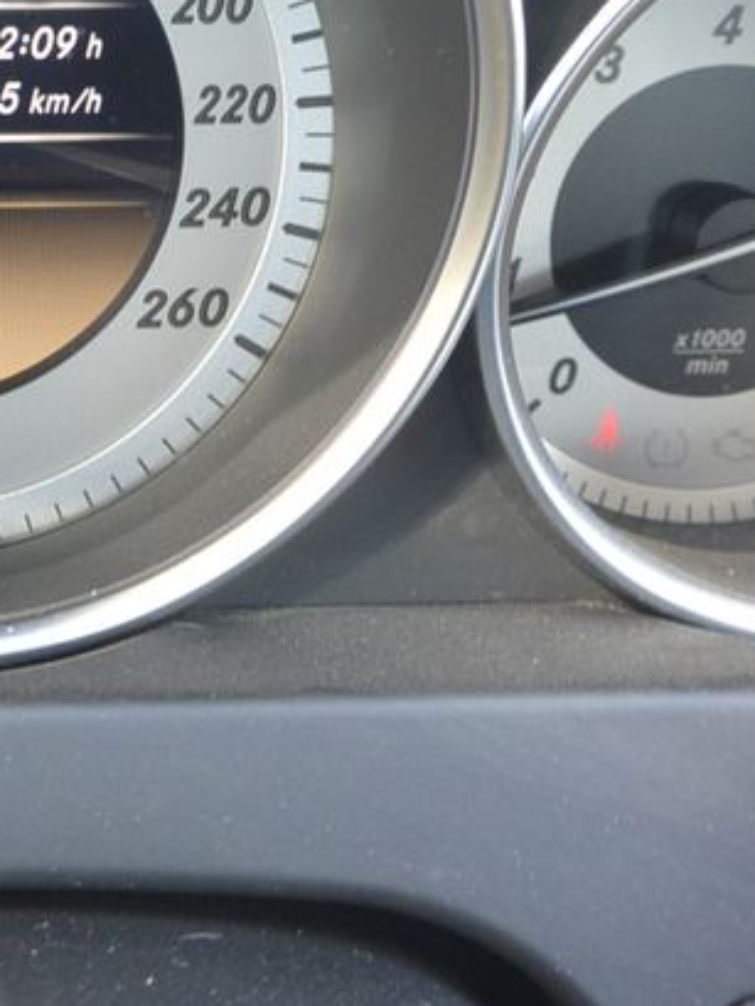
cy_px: 215
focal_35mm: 65
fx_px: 1889
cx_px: -76
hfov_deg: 21.4
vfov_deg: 29.2
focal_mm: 10
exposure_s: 1/80
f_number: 3.5
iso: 400
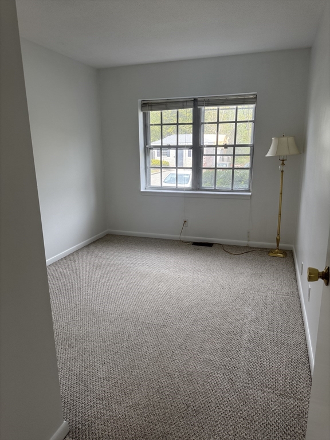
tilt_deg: -16.2
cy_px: 220
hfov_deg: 56.8
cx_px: 165
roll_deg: +0.0
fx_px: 305
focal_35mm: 24
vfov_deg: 71.6
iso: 80
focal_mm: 6.76
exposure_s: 1/231
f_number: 1.78
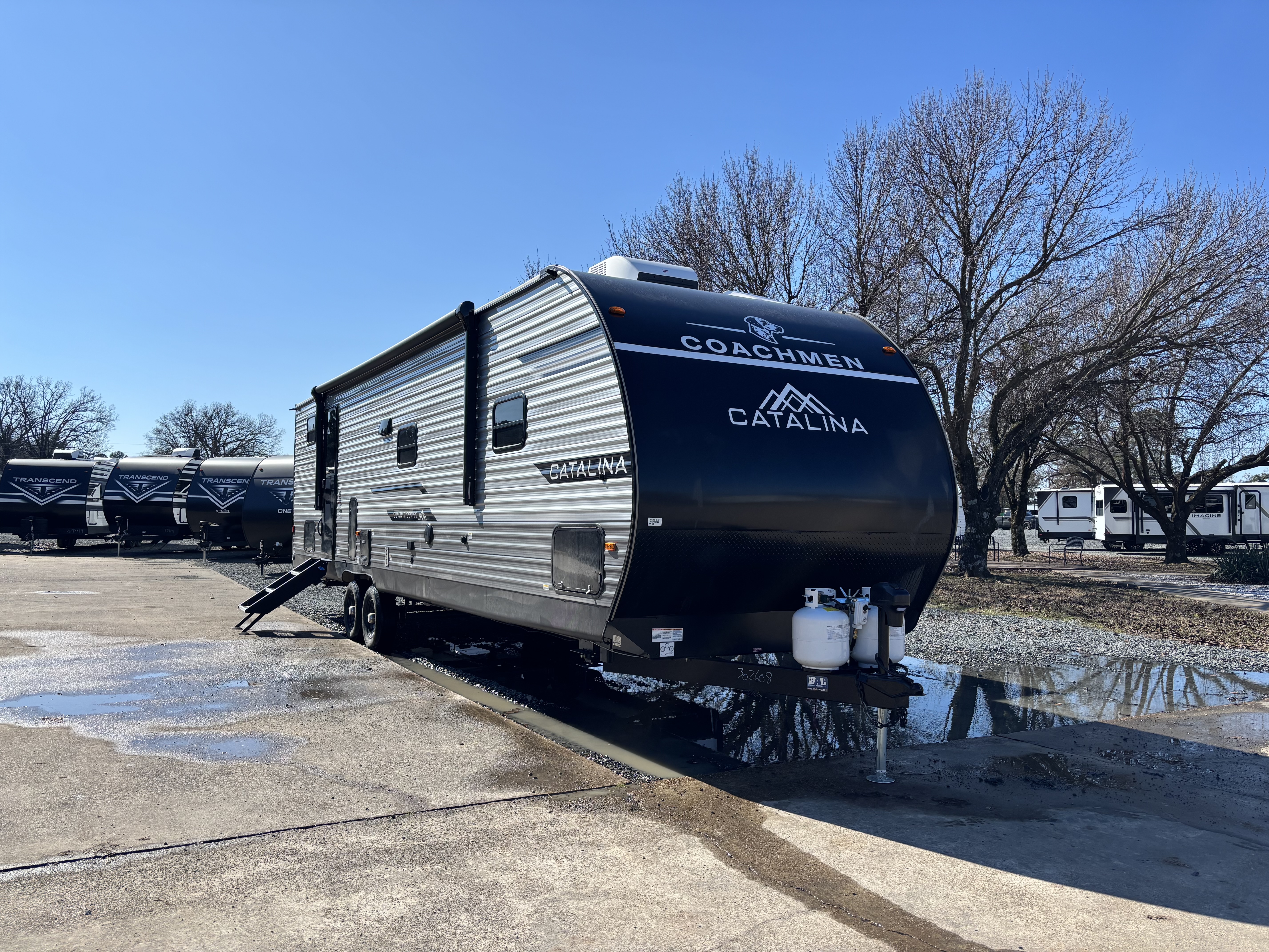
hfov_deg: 67.3
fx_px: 953
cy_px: 476
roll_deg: -1.1
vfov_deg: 53.1
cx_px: 634
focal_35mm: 26
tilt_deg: +2.1
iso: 50
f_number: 1.6
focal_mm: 5.96
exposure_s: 1/3937
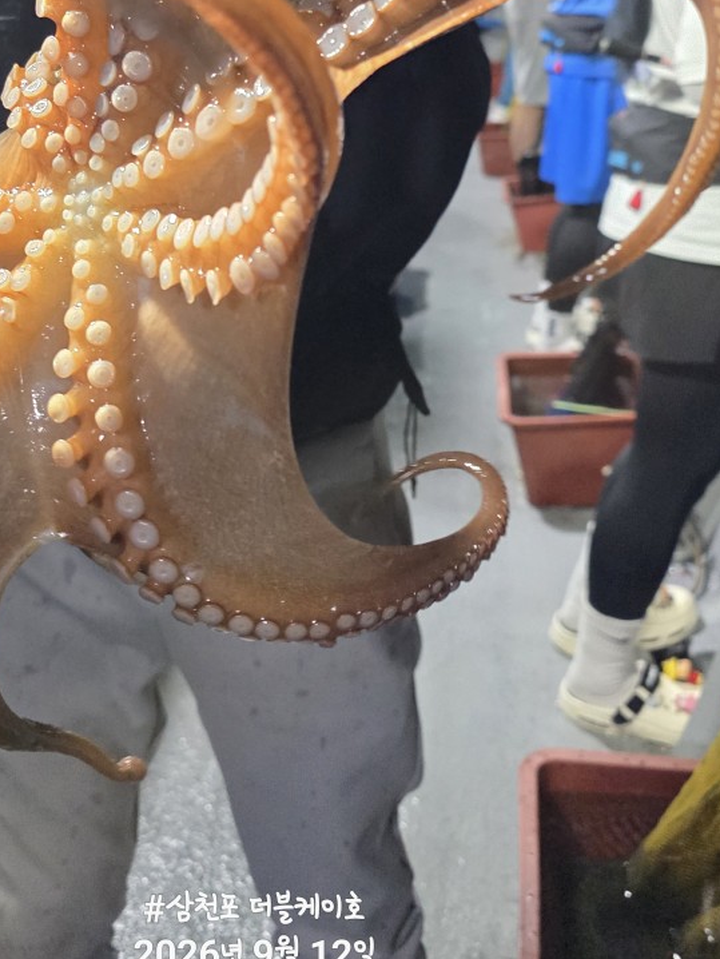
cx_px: 244
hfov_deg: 34.8
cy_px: 203
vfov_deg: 43.8
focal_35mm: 41
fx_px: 1136
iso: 500
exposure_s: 1/120
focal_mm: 6.3
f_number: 1.7
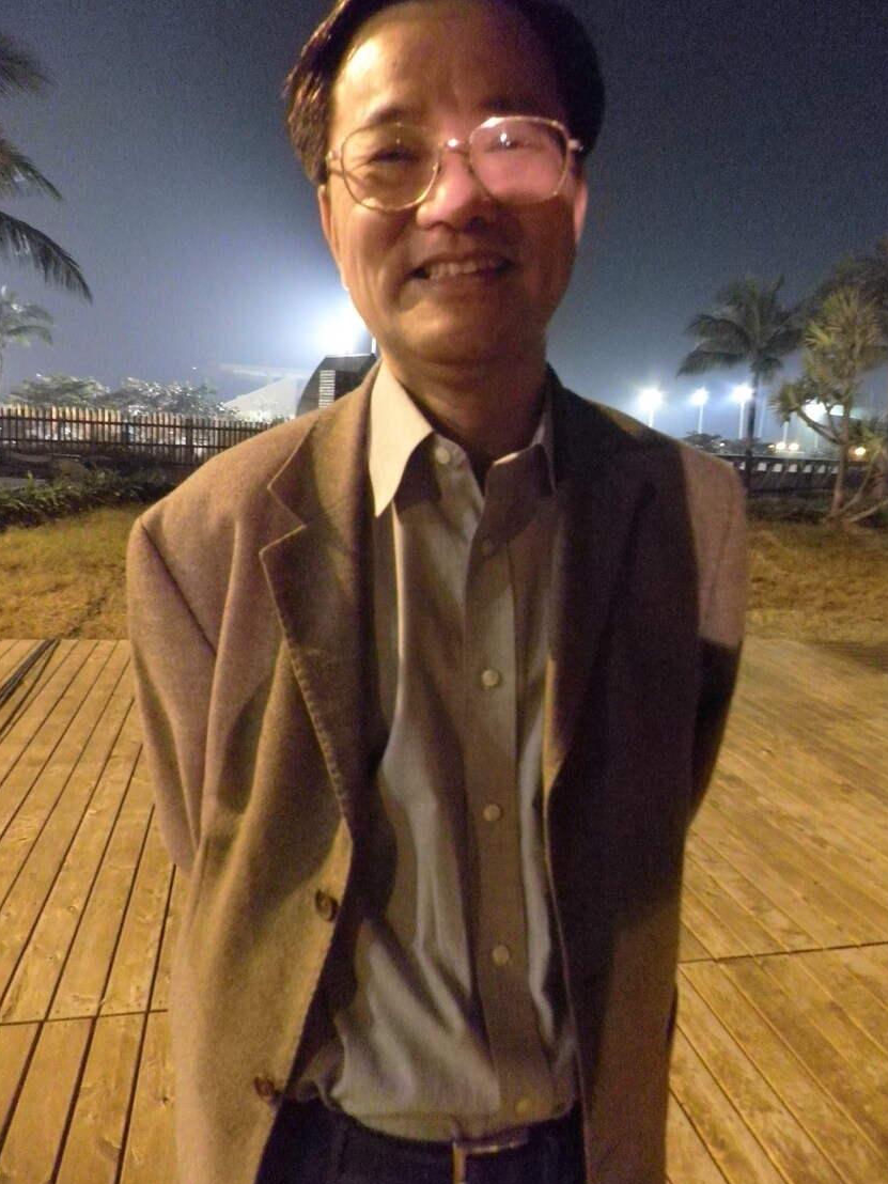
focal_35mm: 26
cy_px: 556
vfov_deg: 67.2
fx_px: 889
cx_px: 457
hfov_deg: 53.1
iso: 800
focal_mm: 4.3
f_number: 3.3
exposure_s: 1/4
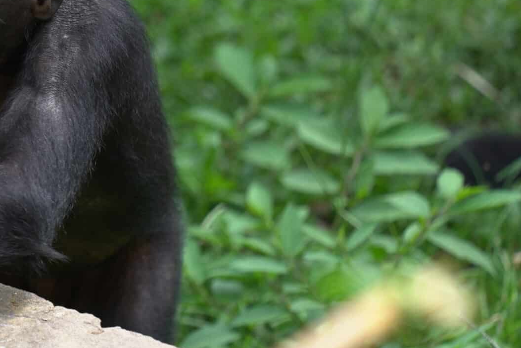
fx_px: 7033
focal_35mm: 486
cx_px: -24
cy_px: 59
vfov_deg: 2.8
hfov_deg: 4.2
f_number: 2.8
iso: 100
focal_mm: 200
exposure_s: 1/500
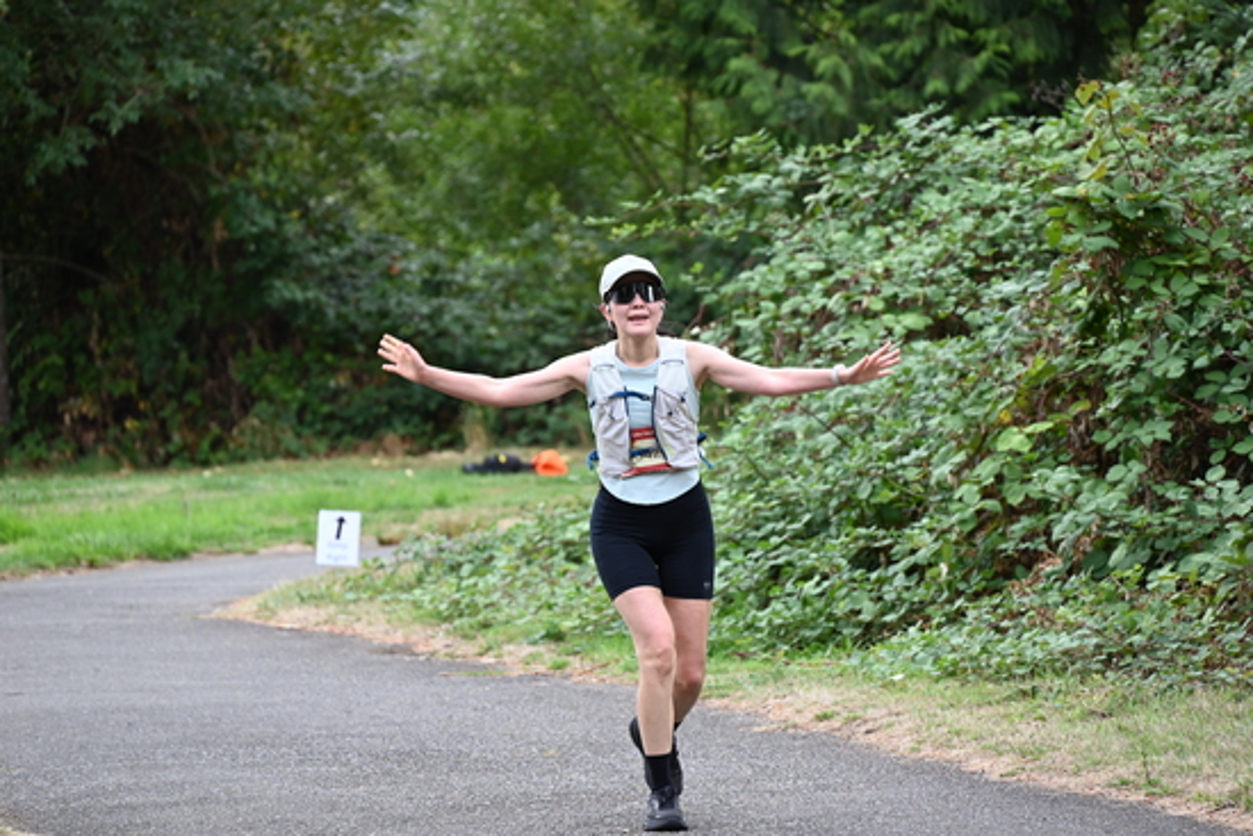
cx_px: 626
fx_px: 6963
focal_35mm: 200
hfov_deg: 10.3
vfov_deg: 6.9
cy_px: 418
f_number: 6.3
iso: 500
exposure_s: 1/250
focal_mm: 200
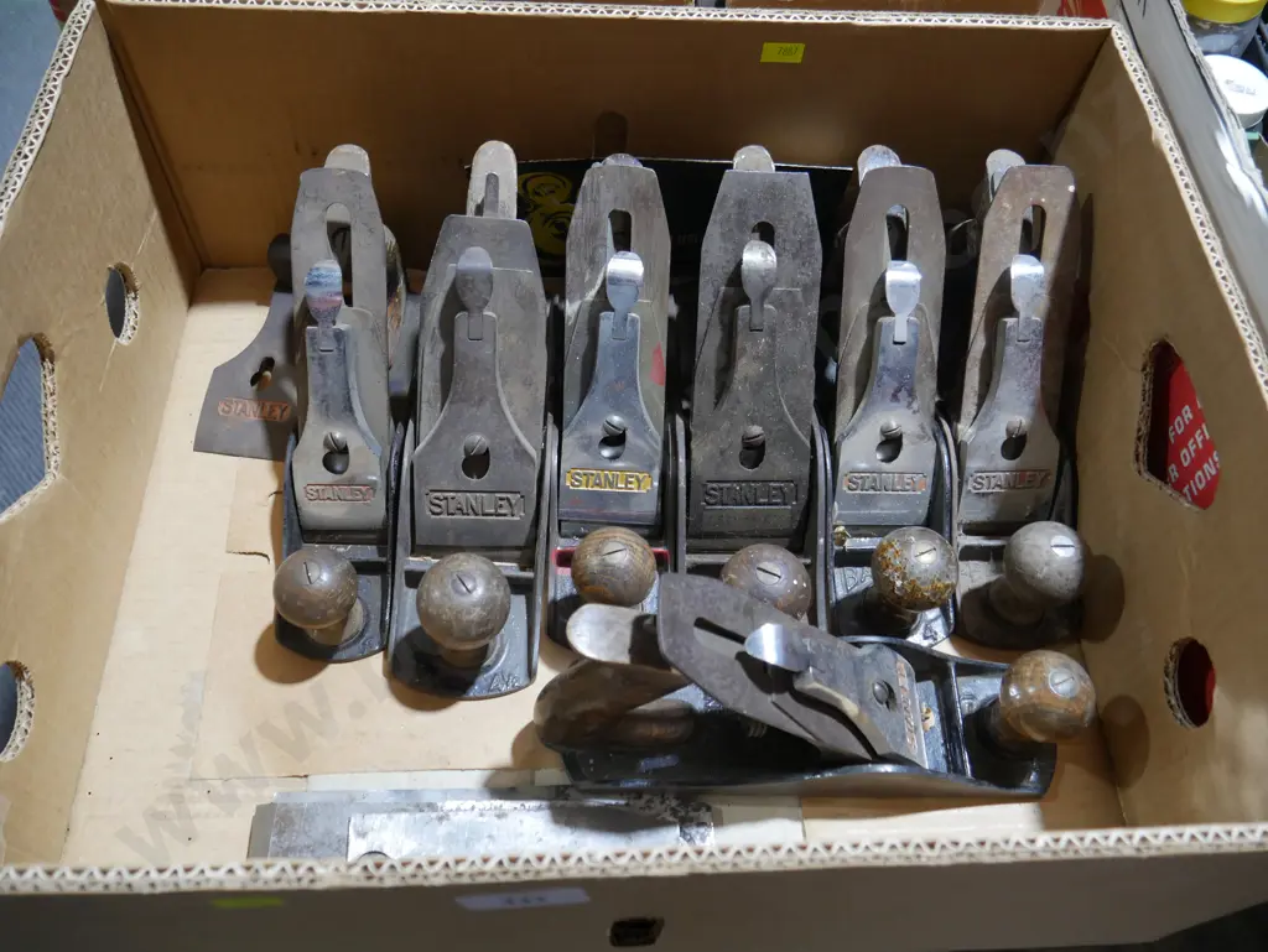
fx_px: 1026
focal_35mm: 28
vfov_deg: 49.8
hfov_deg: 63.4
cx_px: 634
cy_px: 476
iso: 500
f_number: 3.5
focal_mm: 14
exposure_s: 1/60
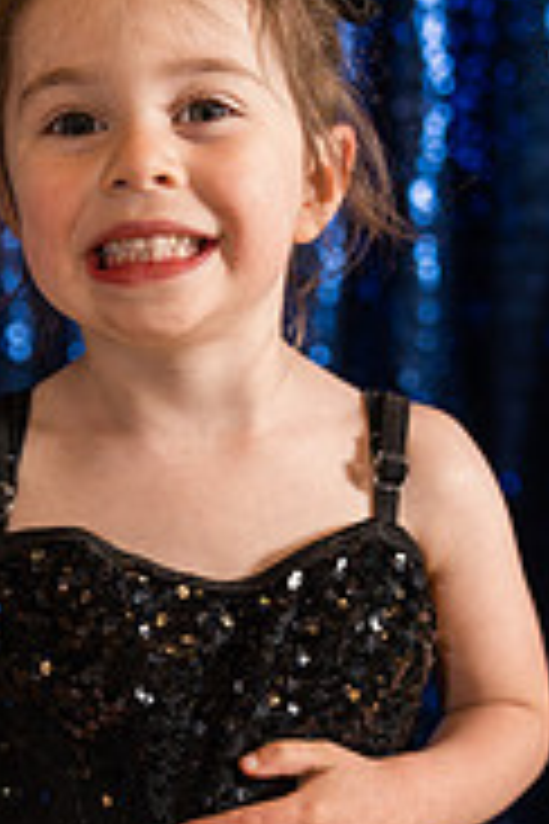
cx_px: 194
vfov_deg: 19.8
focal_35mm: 103
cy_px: 531
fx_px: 2356
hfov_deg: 13.3
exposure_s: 1/250
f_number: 2.8
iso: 400
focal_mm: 42
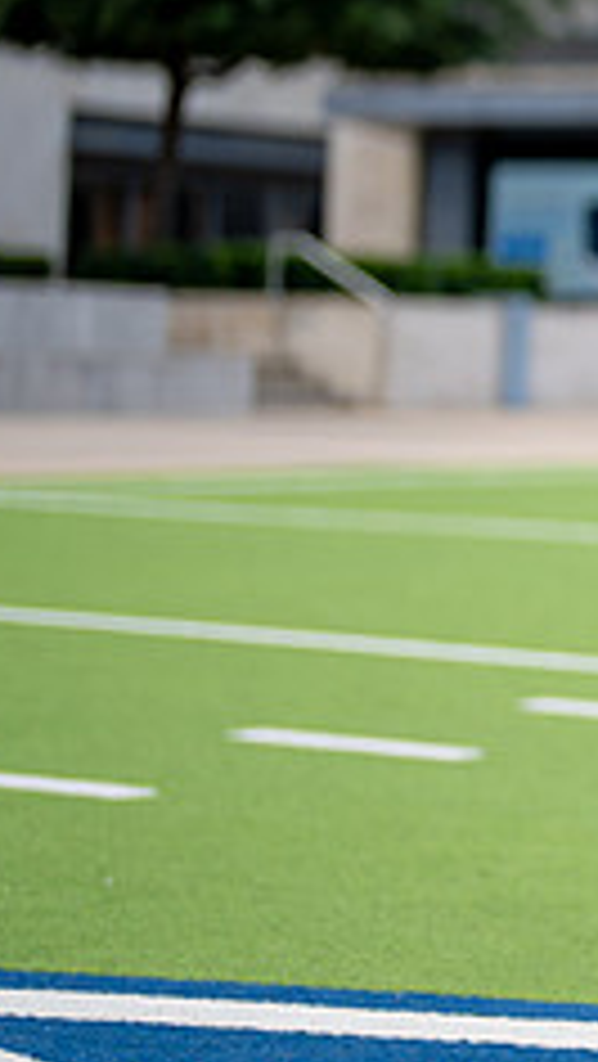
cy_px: 298
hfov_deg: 7.7
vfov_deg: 14.3
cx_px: 1284
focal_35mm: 150
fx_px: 4222
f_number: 1.2
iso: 100
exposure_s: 1/1600
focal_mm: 50
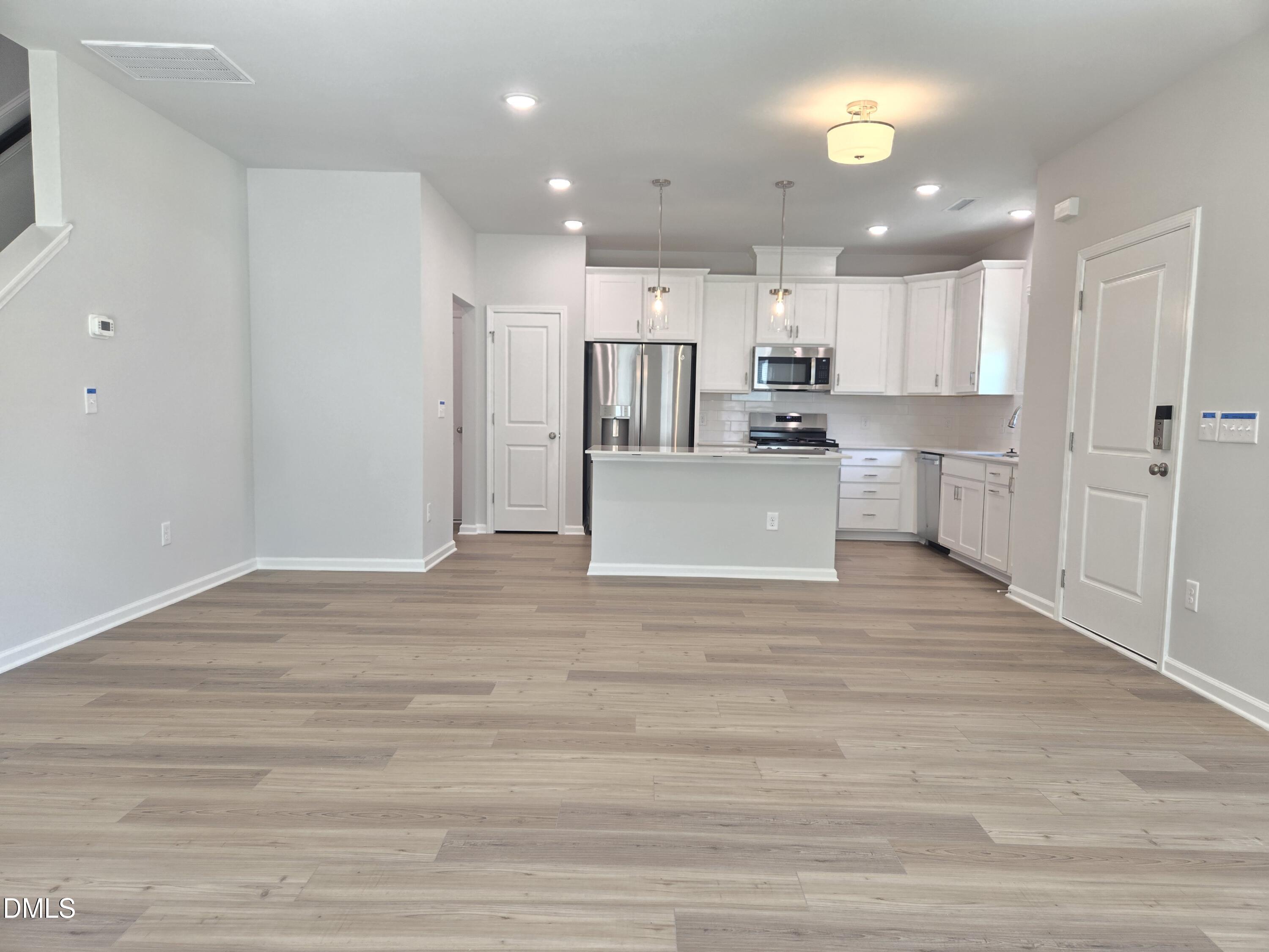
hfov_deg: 73.9
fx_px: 843
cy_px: 476
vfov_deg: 58.9
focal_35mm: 23
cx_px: 634
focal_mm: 5.4
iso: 100
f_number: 1.8
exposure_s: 1/120
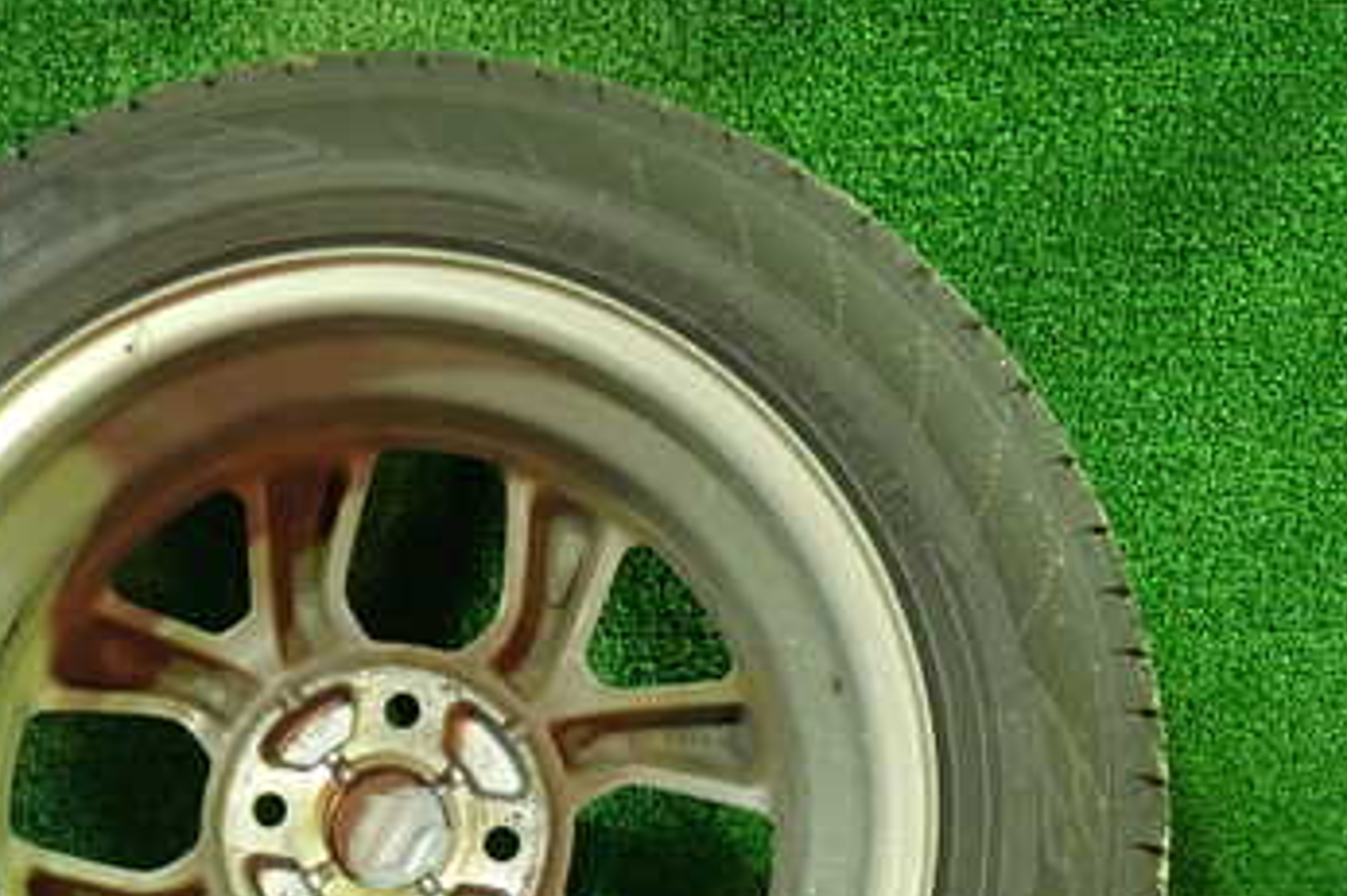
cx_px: 365
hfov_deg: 36.2
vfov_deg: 24.2
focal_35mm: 54
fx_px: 2019
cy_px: 830
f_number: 2.3
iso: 800
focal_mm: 5.4
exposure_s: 1/30
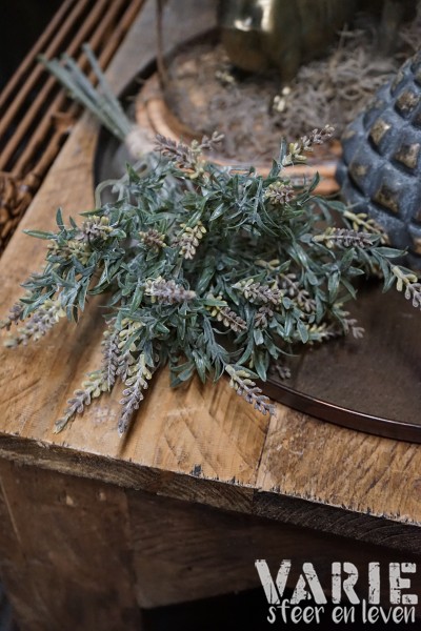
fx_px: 824
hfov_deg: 28.6
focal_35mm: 47
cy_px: 316
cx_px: 210
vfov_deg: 41.9
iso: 6400
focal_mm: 47
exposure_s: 1/160
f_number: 4.5
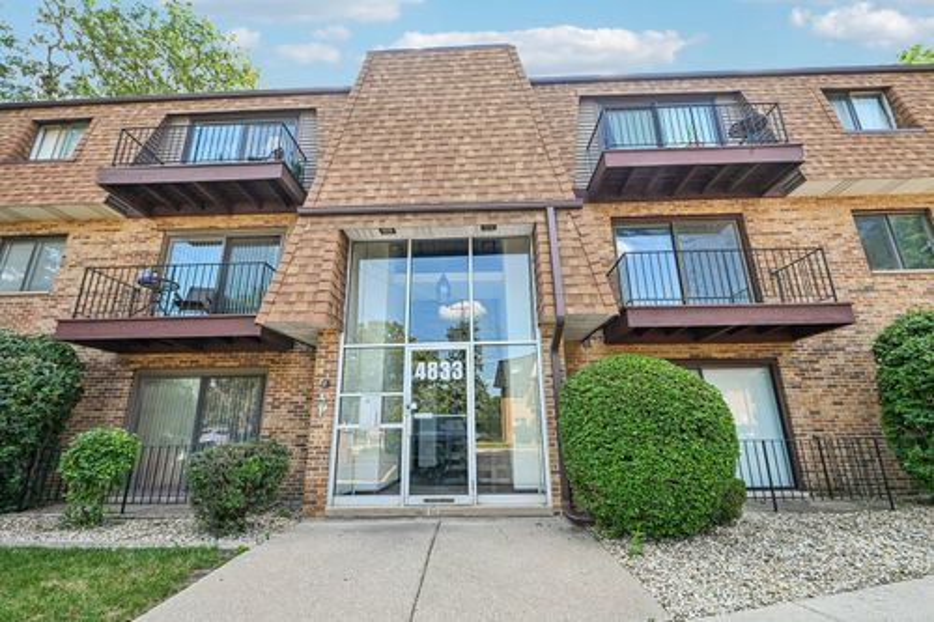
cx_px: 467
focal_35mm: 16
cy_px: 311
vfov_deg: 73.7
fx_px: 415
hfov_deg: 96.8
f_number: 13
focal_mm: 16
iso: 400
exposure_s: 1/50
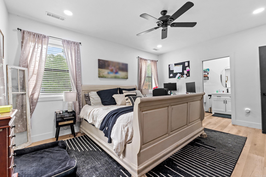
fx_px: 111
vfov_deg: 77.3
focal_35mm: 15
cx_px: 133
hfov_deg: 100.4
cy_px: 88
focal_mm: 10
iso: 200
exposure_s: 1/1.25
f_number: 9
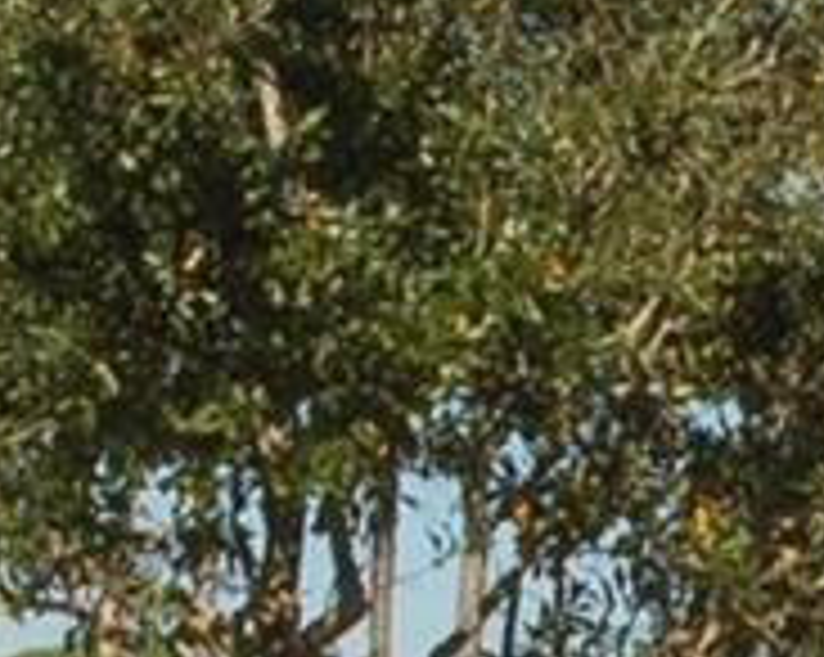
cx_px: 1243
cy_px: 819
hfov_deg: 8.6
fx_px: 5359
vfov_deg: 7.0
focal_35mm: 220
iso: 200
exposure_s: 1/250
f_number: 8
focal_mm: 28
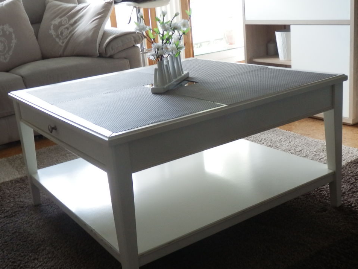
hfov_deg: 44.8
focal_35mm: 42
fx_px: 434
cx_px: 174
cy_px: 131
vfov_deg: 34.3
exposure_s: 1/60
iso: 400
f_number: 3.7
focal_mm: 7.3
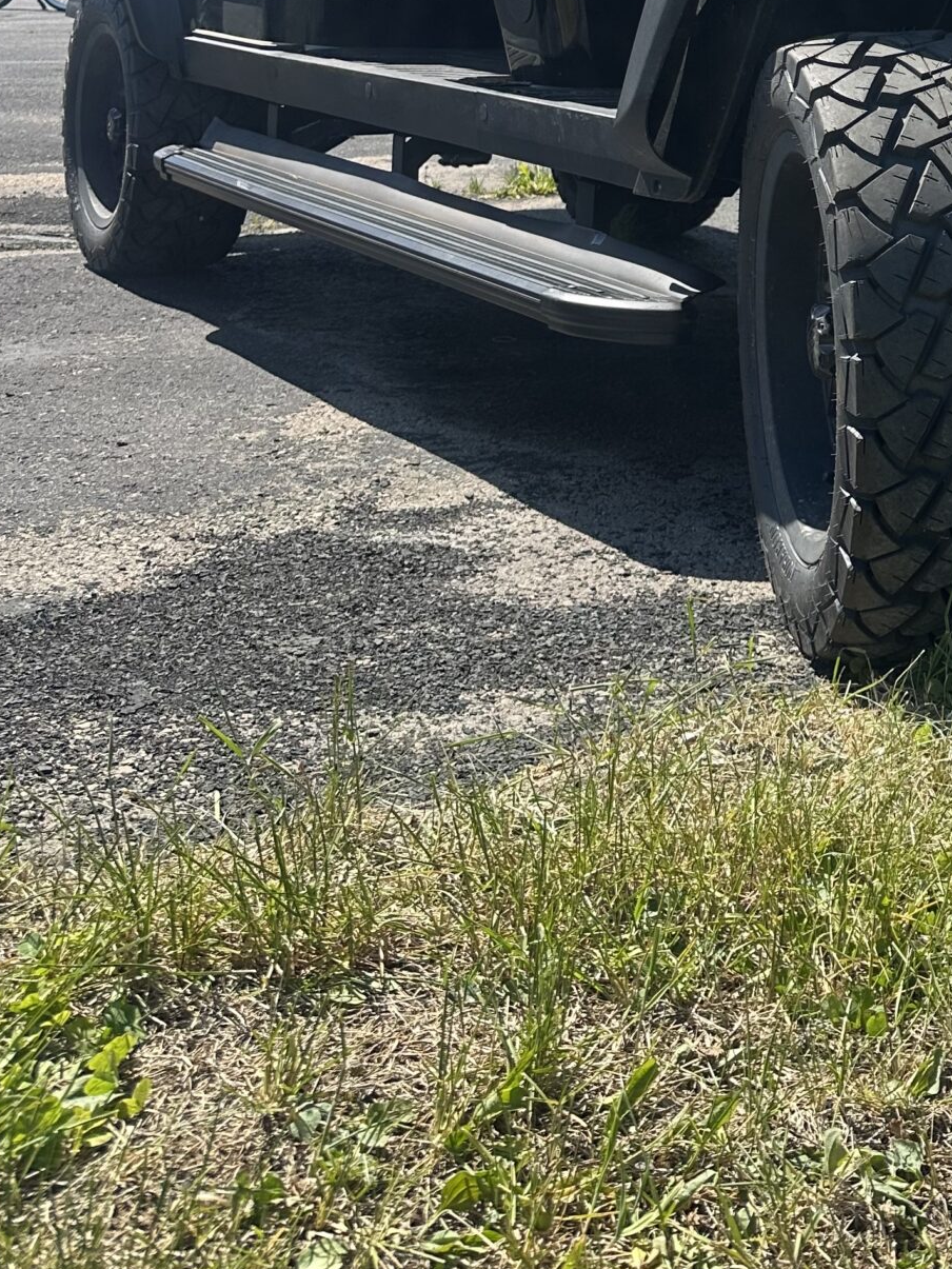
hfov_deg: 27.0
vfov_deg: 34.6
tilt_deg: -0.7
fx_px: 1870
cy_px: 52
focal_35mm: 51
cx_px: 949
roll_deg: -1.7
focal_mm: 6.86
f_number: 1.78
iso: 80
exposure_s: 1/2028
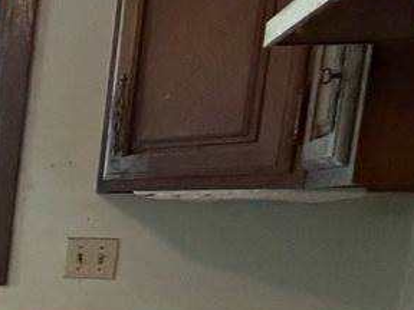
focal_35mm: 70
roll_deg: +0.0
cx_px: -579
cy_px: 324
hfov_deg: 15.2
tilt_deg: -8.5
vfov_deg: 20.2
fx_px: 837
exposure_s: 1/60
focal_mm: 2.22
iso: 1000
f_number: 2.2
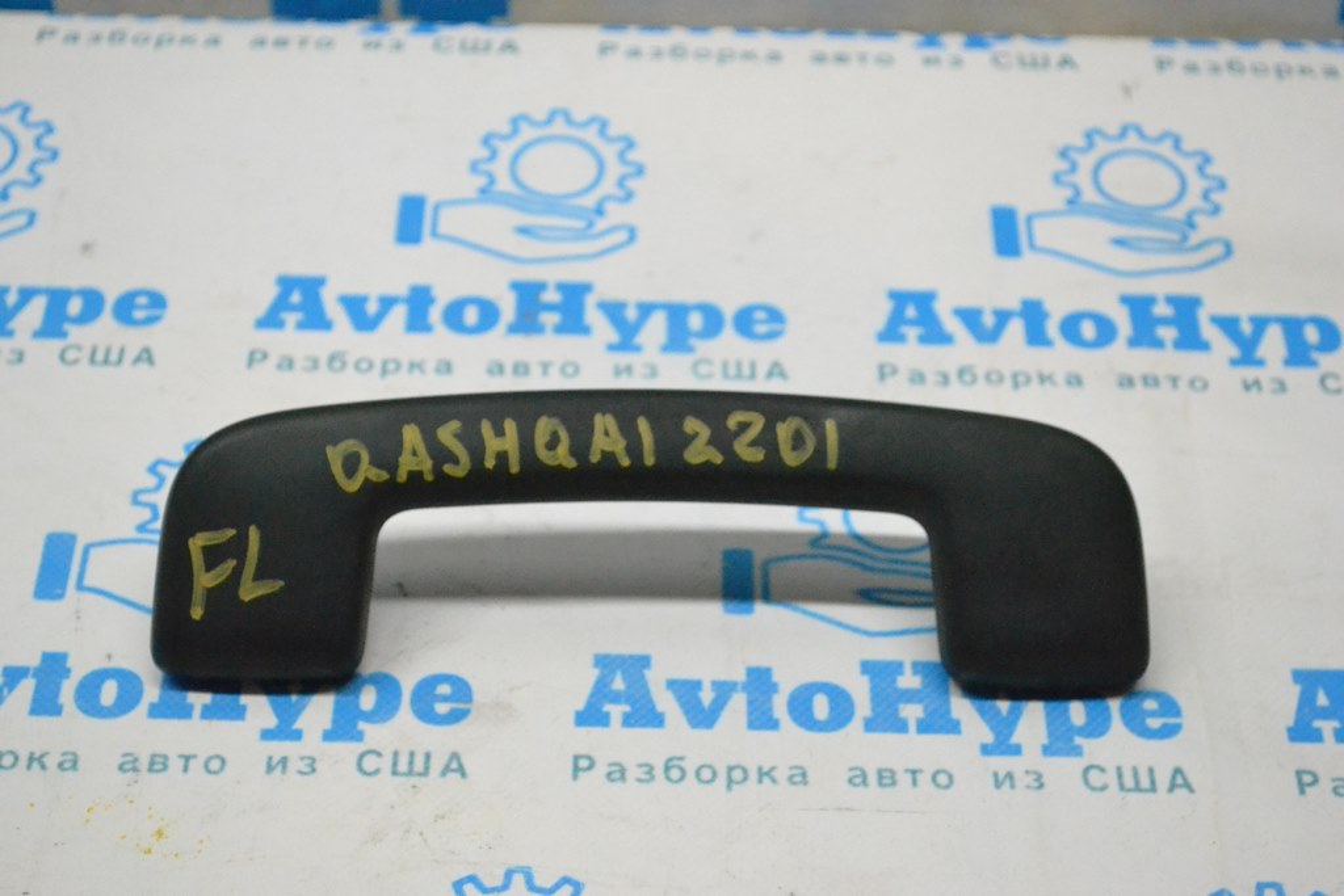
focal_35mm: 75
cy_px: 448
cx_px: 672
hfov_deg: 27.0
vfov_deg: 18.2
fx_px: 2800
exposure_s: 1/1000
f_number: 5.6
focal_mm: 50
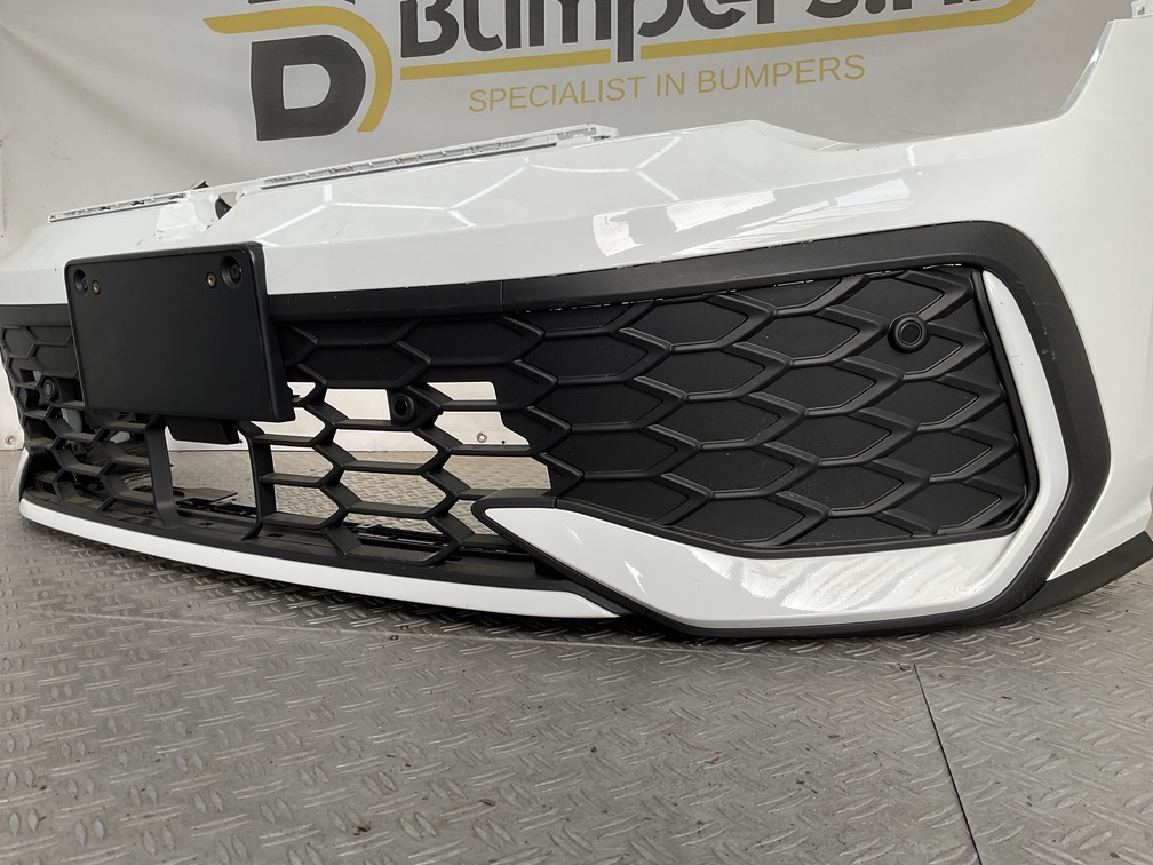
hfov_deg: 61.7
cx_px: 576
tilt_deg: -6.7
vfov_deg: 48.2
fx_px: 966
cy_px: 432
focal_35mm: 29
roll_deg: -0.7
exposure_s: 1/310
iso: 16
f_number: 1.8
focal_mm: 3
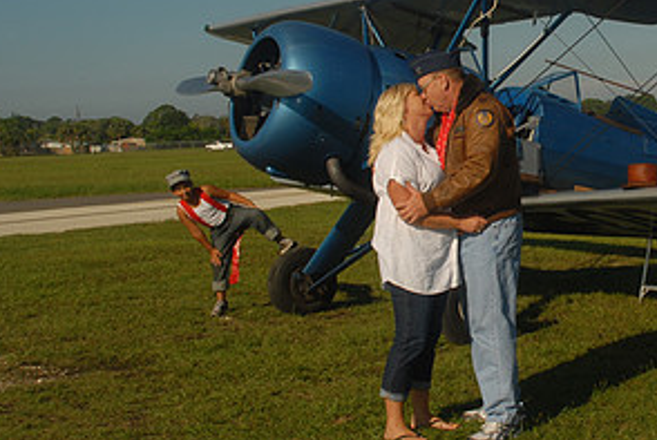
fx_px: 1298
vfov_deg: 19.2
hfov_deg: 27.7
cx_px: 543
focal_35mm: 71
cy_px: 156
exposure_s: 1/250
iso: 100
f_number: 11
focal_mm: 24
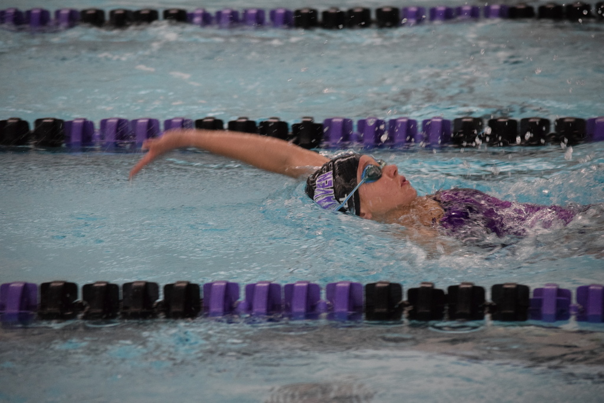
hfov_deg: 8.9
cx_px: 302
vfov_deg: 5.9
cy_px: 202
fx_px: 3901
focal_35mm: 232
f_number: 5
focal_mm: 155
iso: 3200
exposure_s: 1/160
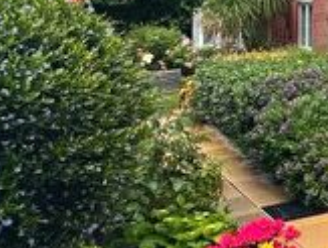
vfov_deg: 23.2
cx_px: 519
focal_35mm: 60
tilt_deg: +0.2
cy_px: -15
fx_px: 570
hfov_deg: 23.8
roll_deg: -0.3
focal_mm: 2.22
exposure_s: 1/325
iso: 40
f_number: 2.2
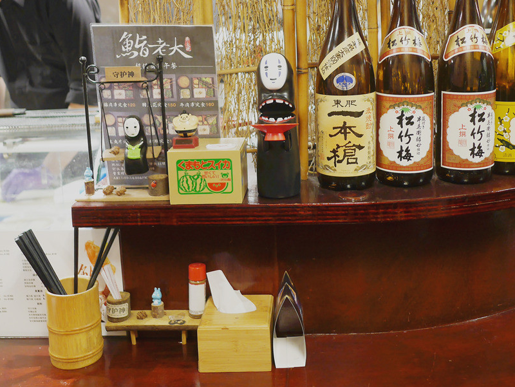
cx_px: 291
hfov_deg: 42.0
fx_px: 670
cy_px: 108
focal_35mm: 45
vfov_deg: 31.8
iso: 640
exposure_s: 1/60
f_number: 1.7
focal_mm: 15
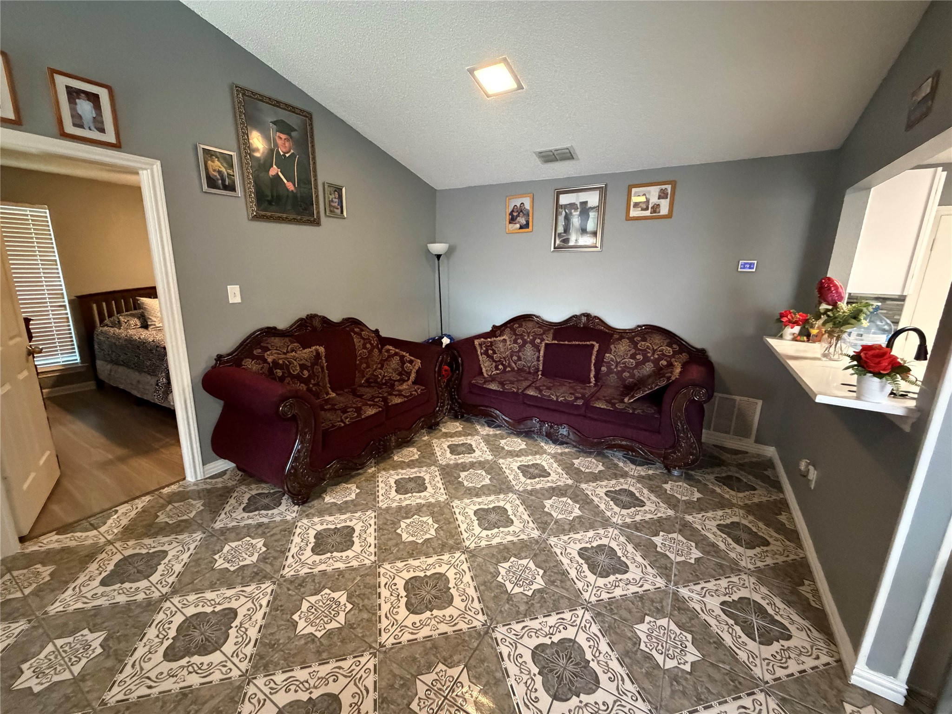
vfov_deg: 85.7
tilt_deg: -12.7
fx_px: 385
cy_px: 357
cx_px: 476
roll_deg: -1.8
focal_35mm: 14
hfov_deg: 102.1
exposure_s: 1/60
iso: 1250
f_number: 2.2
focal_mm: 2.22
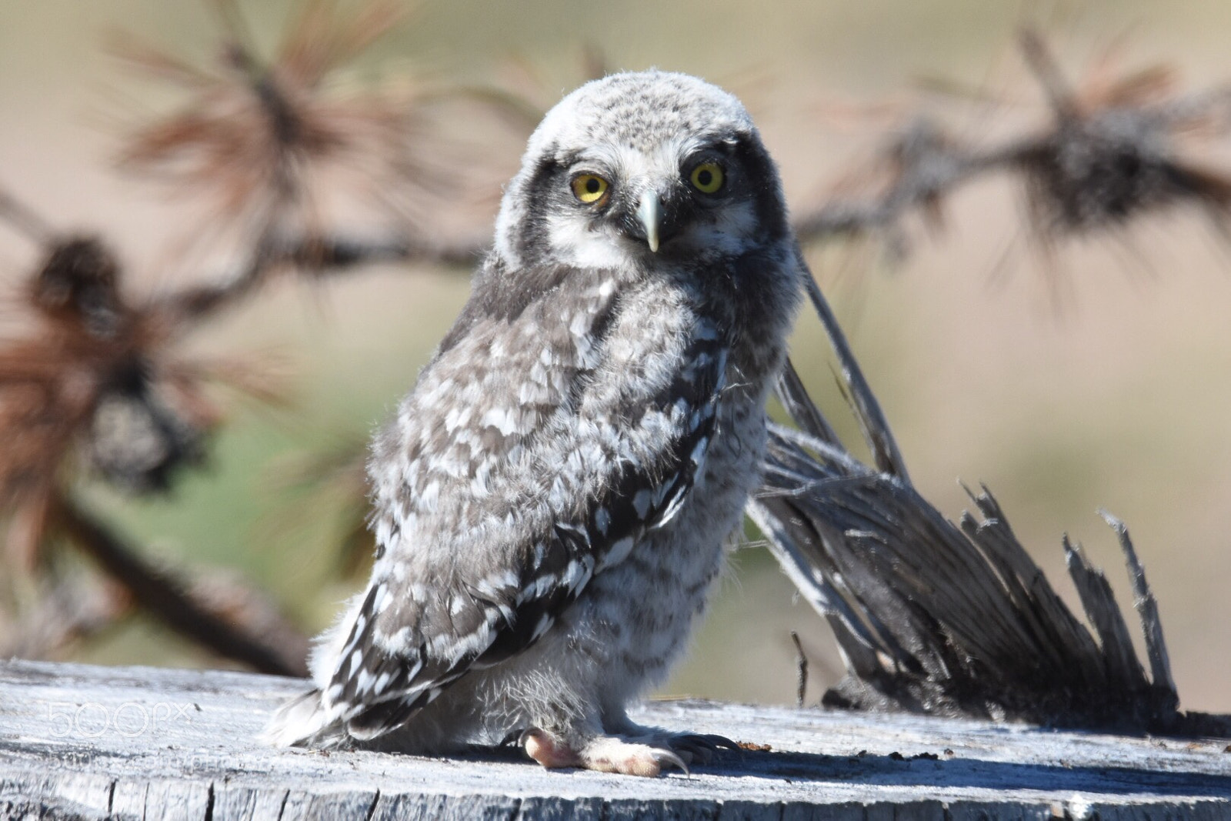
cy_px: 410
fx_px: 30776
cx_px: 616
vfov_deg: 1.5
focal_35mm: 900
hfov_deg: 2.3
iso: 720
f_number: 10
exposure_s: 1/1000
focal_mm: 600
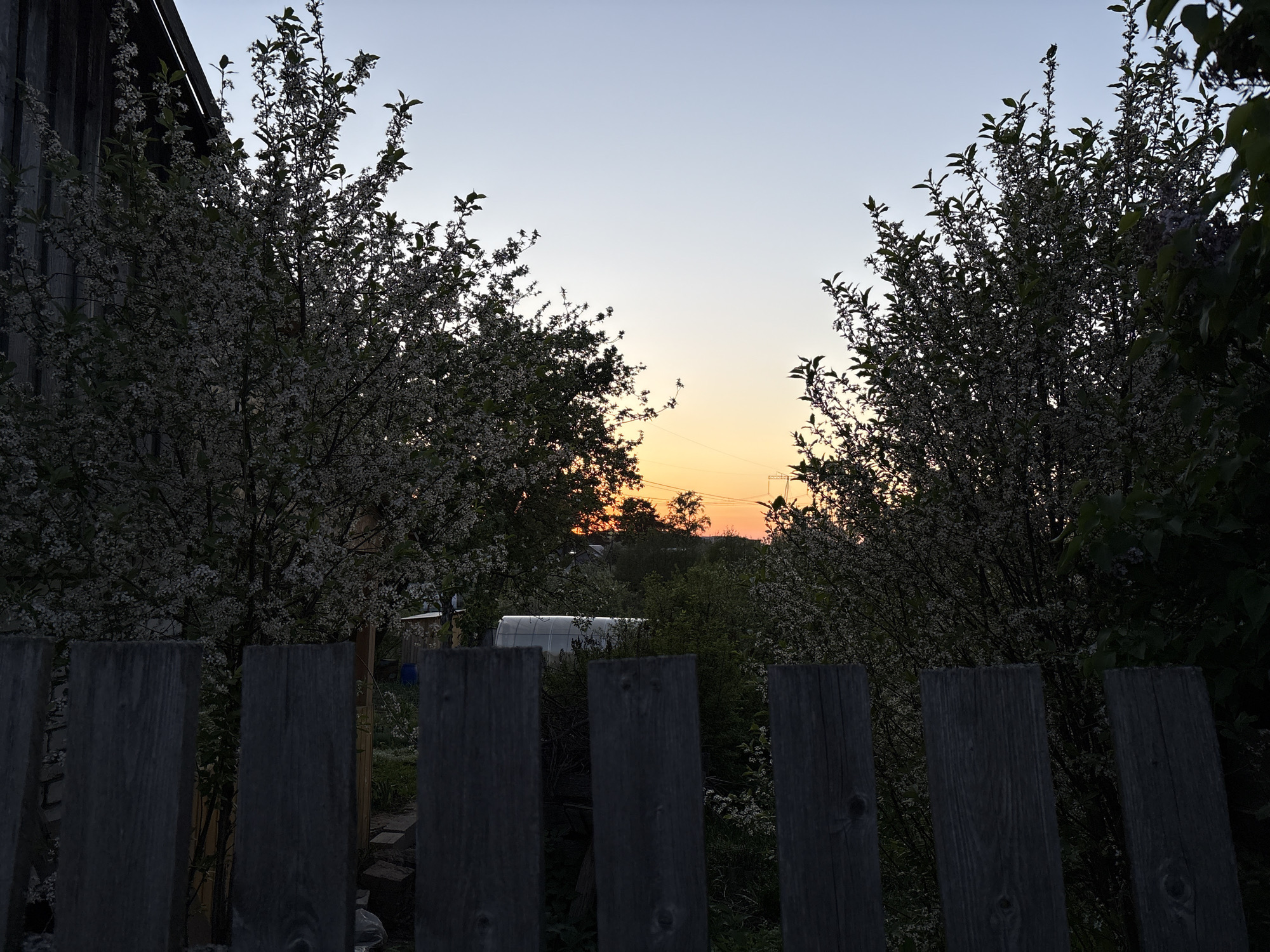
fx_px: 954
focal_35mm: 26
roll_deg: -1.9
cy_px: 476
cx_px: 635
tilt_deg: +4.3
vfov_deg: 53.1
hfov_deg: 67.3
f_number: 1.6
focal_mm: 5.96
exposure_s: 1/618
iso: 50
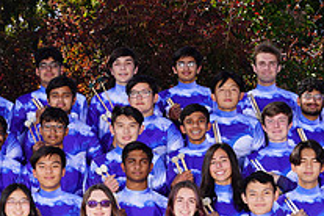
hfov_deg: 10.5
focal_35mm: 196
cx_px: 110
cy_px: 250
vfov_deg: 7.0
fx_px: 1764
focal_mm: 70
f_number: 8
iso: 100
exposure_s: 1/200
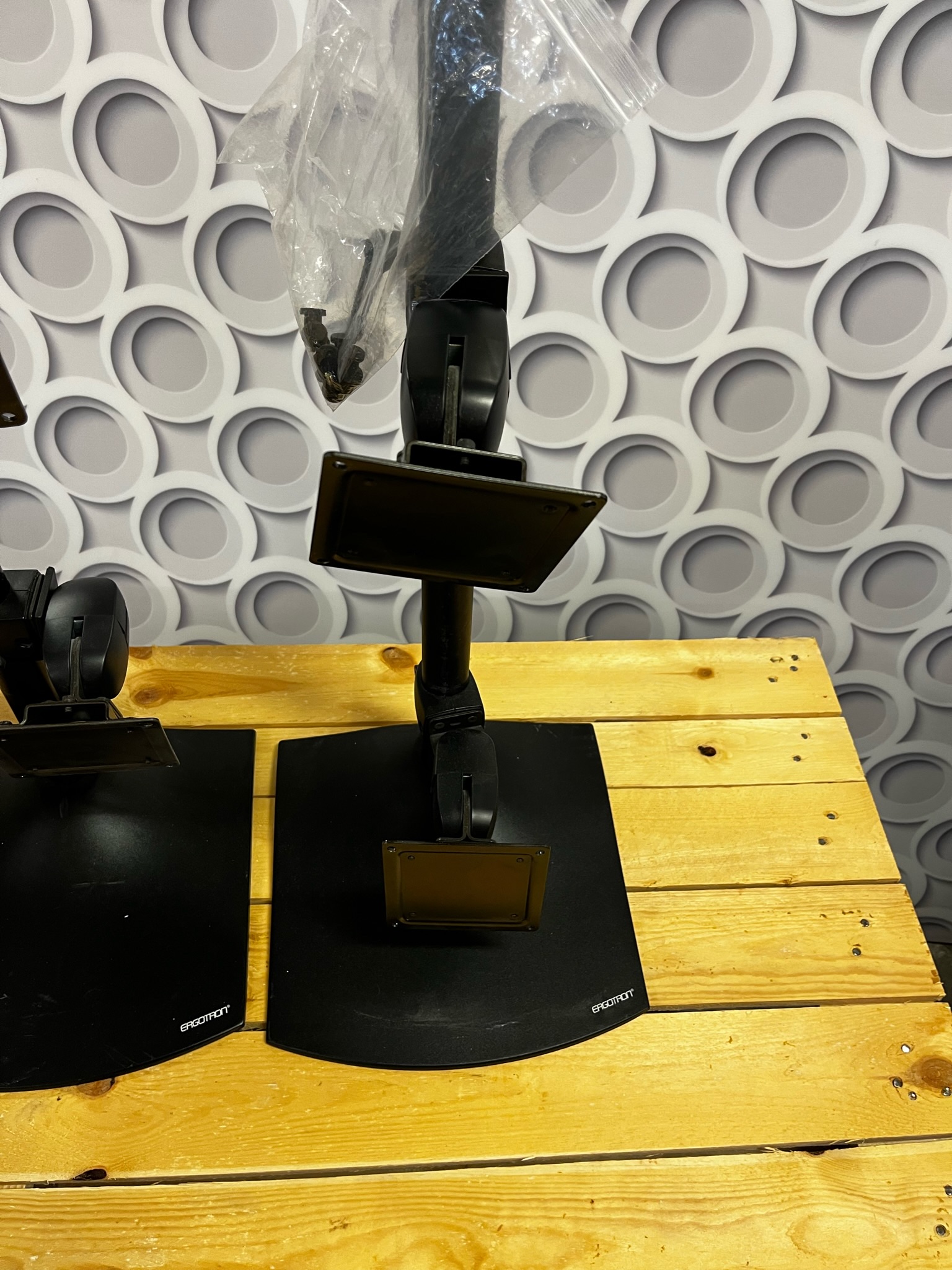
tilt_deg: -51.3
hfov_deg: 53.0
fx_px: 954
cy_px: 635
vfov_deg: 67.3
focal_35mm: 26
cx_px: 476
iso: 125
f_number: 1.6
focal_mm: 5.1
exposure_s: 1/50
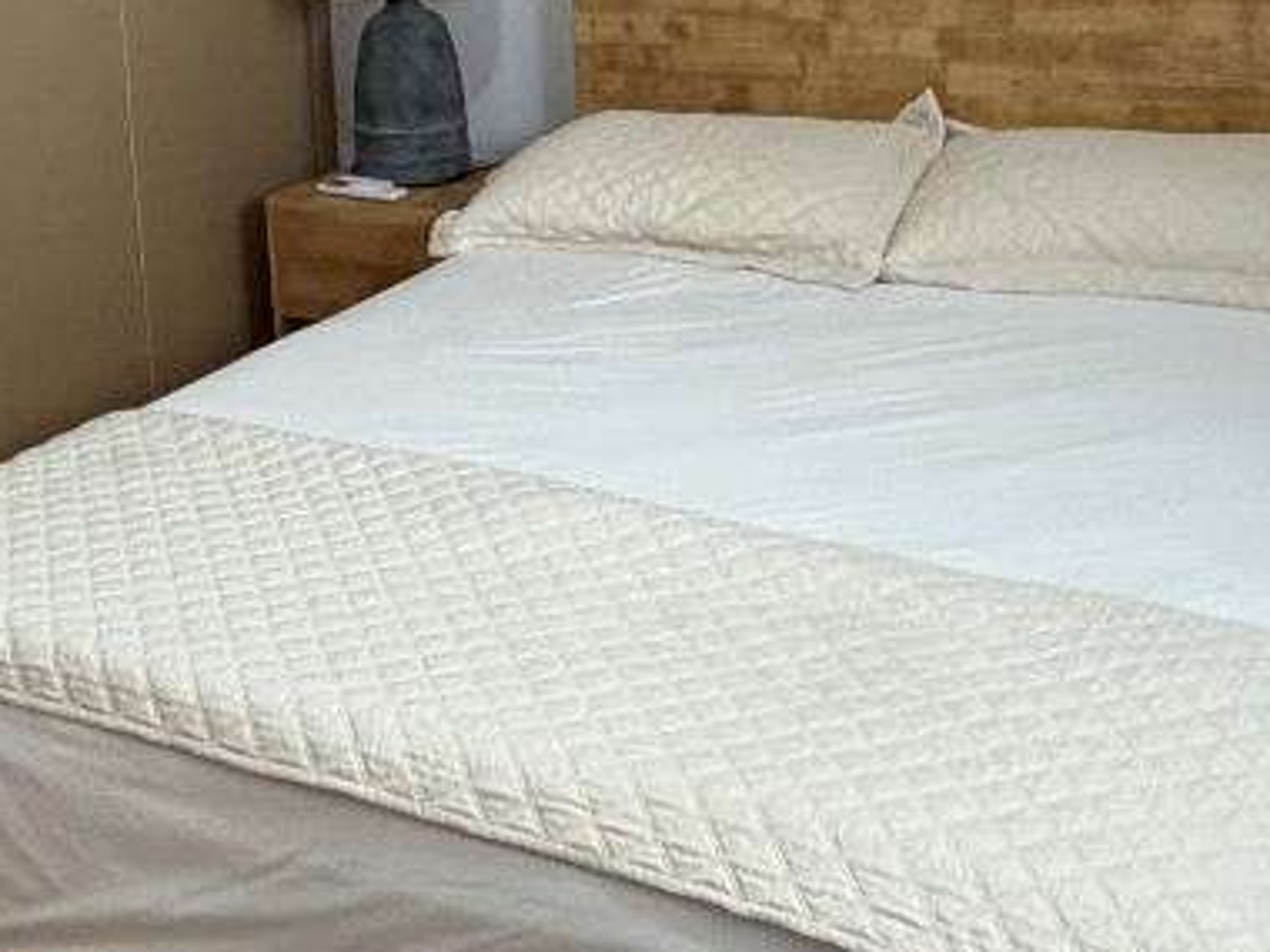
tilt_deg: -11.5
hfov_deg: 36.1
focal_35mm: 53
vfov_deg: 26.5
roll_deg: +2.3
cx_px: 521
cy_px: 80
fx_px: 1944
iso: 250
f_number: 2.2
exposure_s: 1/120
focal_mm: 2.22
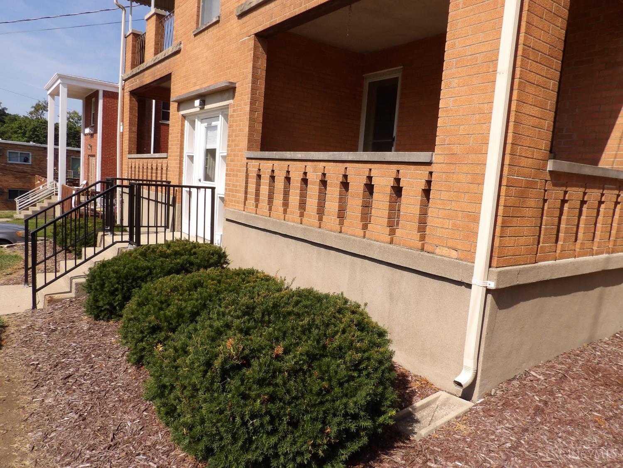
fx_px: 432
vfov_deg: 56.8
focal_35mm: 24
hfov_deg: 71.6
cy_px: 234
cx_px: 312
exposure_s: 1/353
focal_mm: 4.3
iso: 100
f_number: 5.6
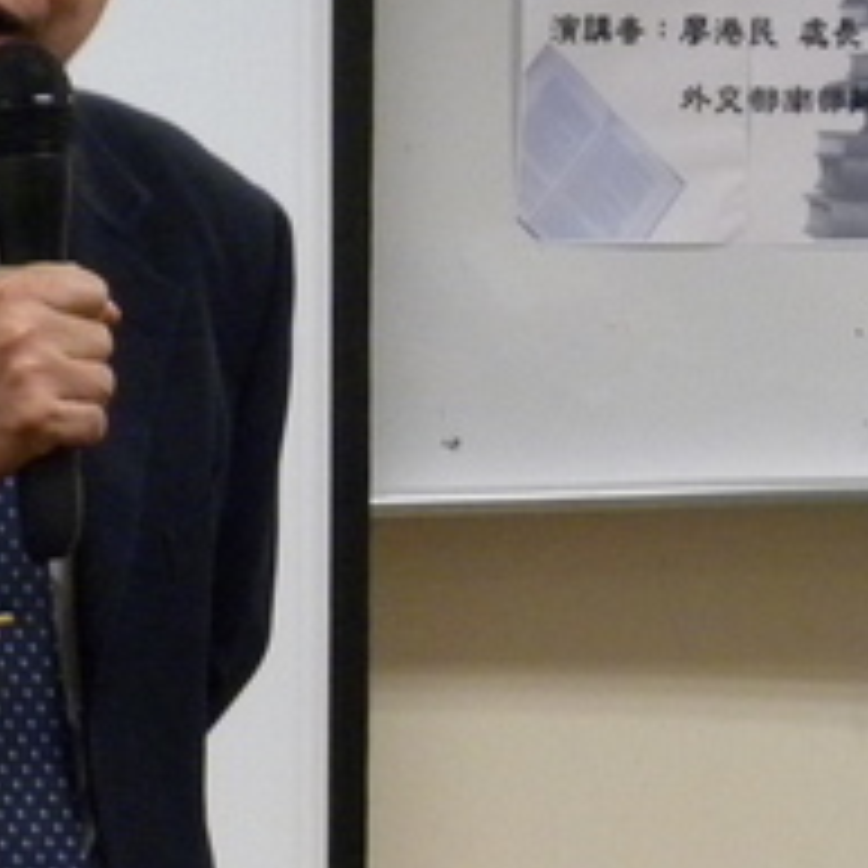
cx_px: 391
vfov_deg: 6.4
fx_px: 7716
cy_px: 146
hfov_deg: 6.4
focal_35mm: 272
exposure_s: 1/34.8
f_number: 4
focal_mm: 15.1
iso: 400
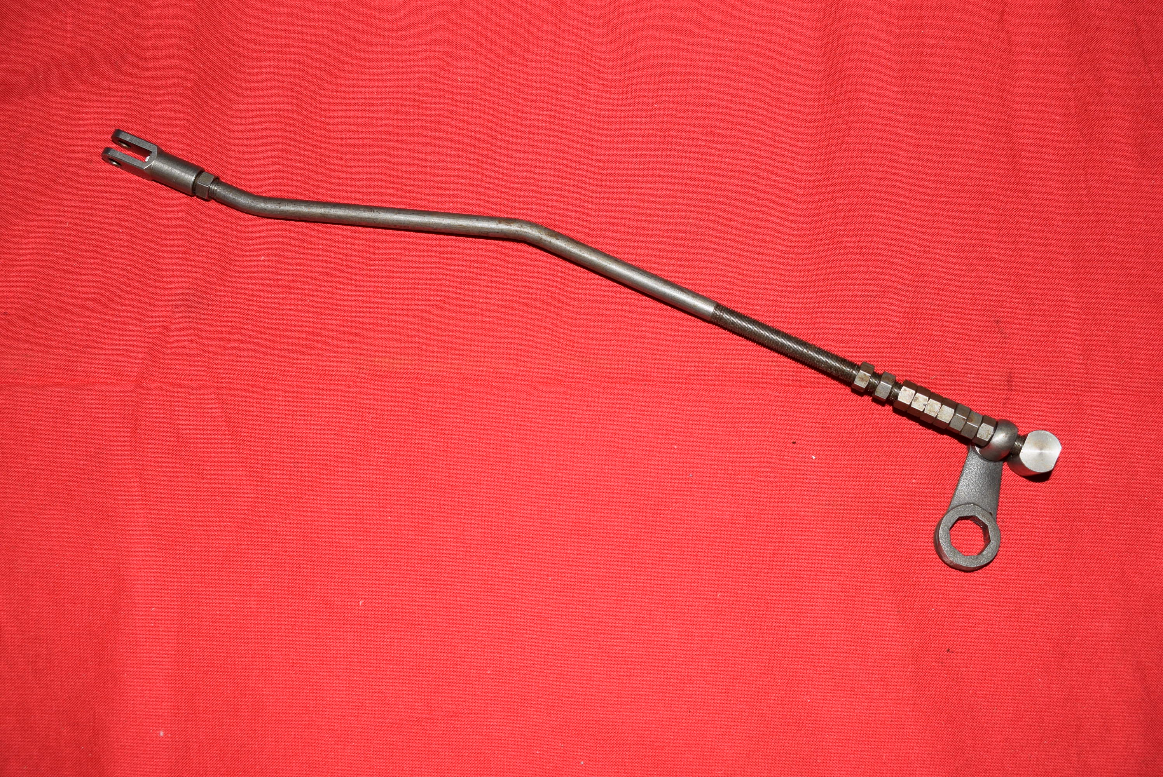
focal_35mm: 45
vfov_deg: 29.9
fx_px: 1455
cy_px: 388
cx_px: 582
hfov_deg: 43.6
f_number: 8
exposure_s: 1/60
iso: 100
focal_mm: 30
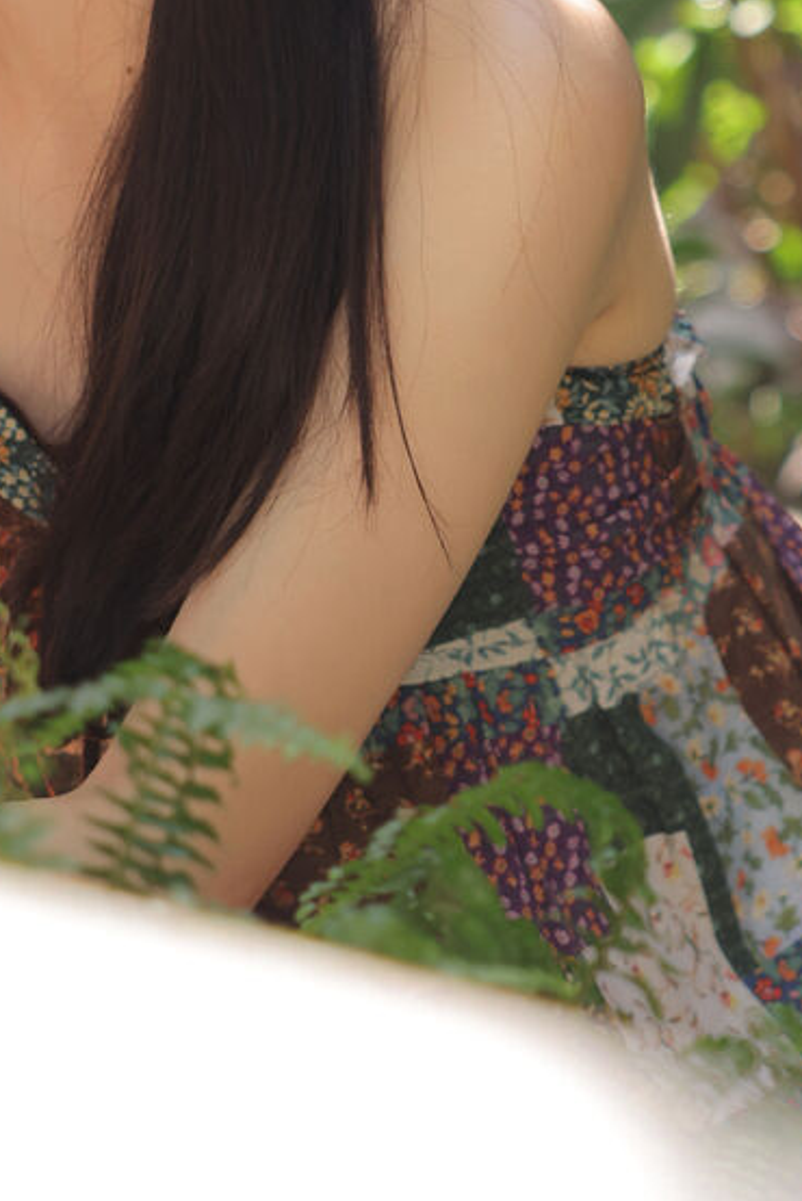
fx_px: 7475
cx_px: 522
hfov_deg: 6.1
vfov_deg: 9.2
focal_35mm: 224
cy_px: 591
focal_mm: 70
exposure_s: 1/640
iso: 400
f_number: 2.8
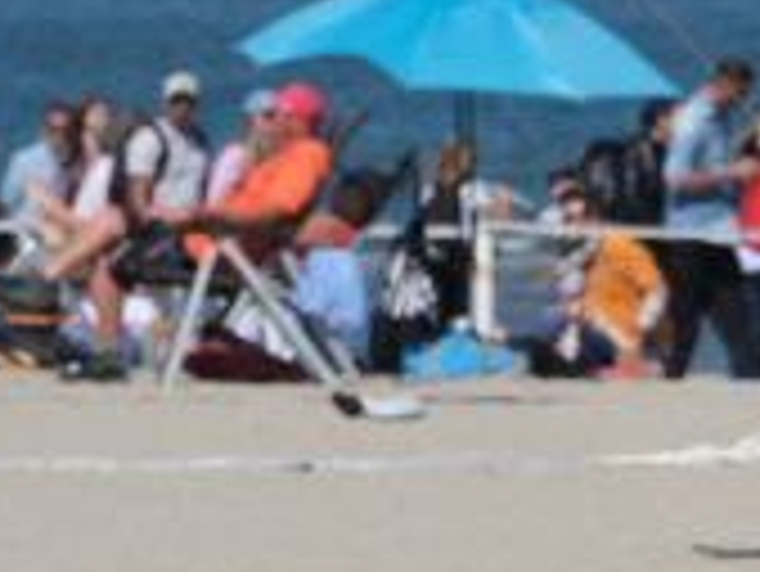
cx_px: 1448
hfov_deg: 3.4
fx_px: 12875
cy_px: 606
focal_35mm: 586
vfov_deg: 2.5
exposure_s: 1/500
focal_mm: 86
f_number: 9
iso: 160
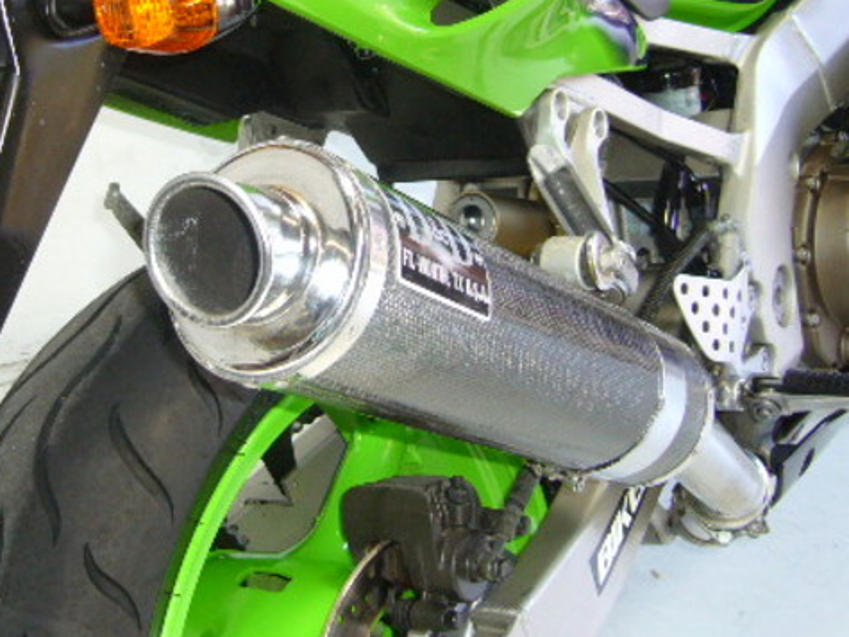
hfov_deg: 32.6
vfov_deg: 24.4
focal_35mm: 59
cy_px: 120
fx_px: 1447
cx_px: 334
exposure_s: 1/40
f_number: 2.8
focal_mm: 5.8
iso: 100
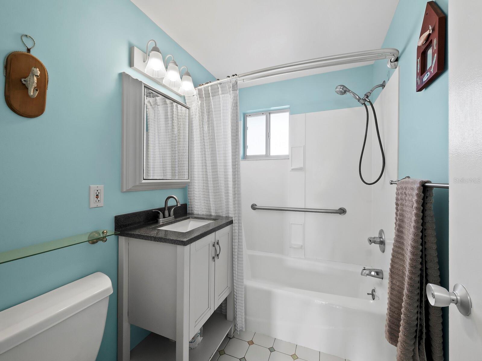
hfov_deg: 102.1
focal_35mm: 14
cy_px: 180
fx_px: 195
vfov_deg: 85.7
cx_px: 241
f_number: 11
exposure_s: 1/4
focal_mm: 7
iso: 400
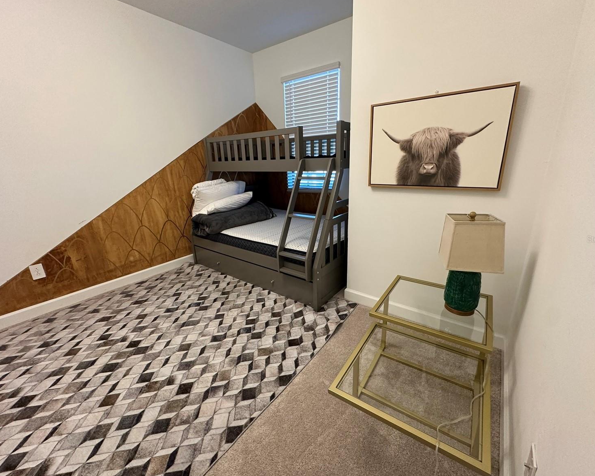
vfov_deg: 84.0
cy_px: 239
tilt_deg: -14.6
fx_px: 264
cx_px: 299
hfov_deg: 96.8
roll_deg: +1.2
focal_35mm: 15
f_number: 2.2
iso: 250
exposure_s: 1/120
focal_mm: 2.22
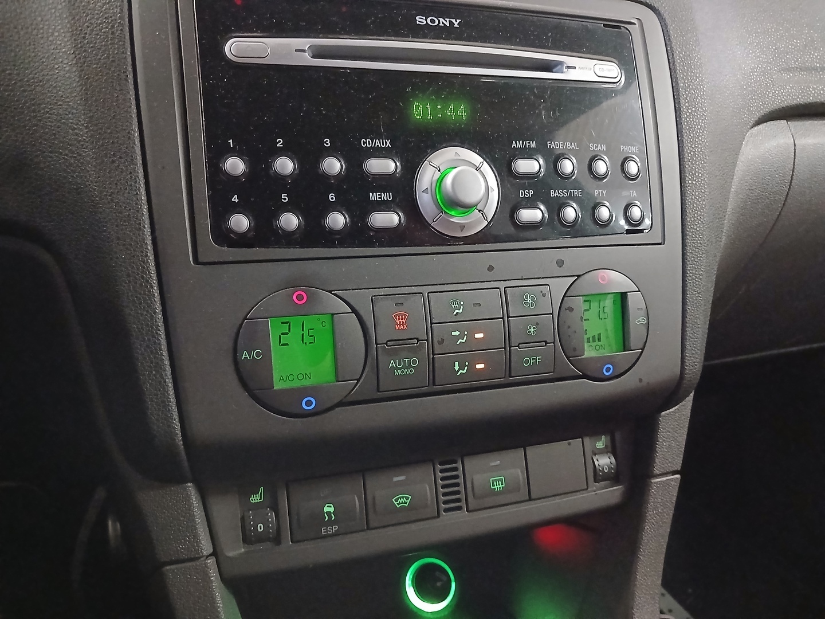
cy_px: 310
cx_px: 412
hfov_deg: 65.3
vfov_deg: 51.4
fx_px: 643
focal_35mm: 27
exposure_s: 1/14.3
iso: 1600
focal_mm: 3.98
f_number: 1.8
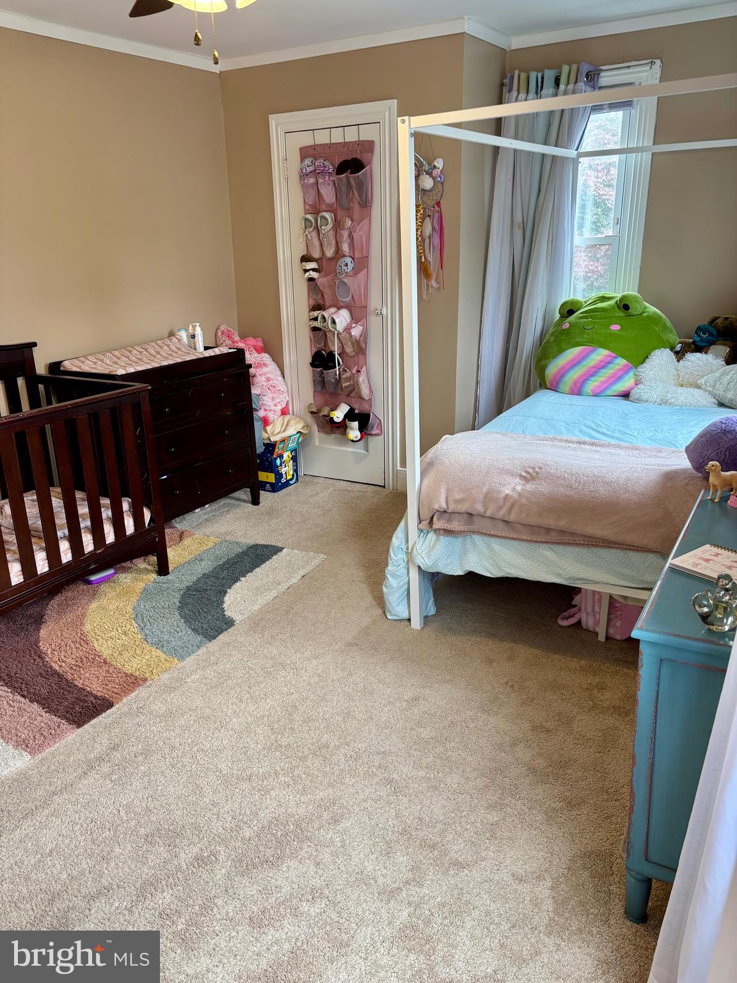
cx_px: 368
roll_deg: +0.8
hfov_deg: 53.1
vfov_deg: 67.3
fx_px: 738
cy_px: 492
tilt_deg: -19.5
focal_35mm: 26
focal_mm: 5.96
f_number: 1.6
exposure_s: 1/120
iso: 125
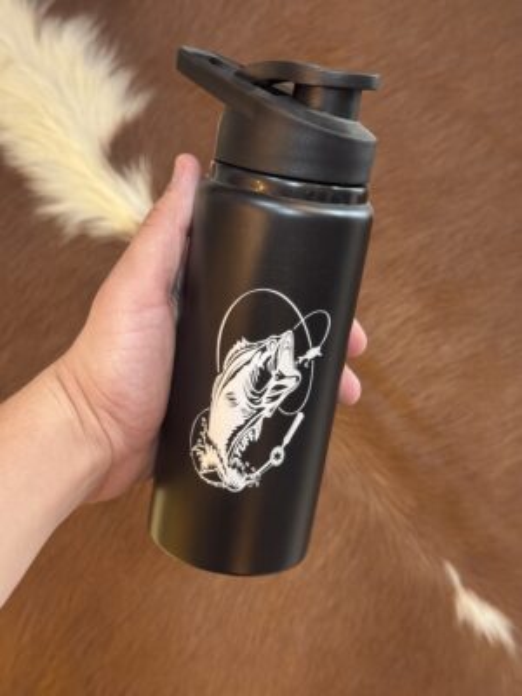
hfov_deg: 30.3
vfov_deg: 39.7
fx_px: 965
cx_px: 261
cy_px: 348
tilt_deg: -77.1
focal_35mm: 48
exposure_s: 1/40
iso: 250
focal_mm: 6.76
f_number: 1.78
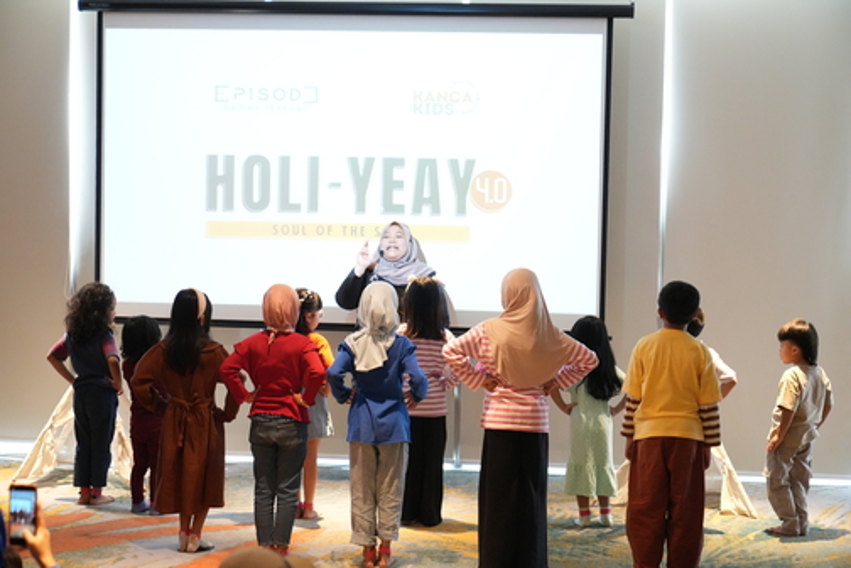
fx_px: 1655
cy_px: 284
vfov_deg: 19.5
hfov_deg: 28.8
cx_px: 426
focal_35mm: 70
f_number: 3.2
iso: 8000
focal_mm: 70
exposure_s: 1/160
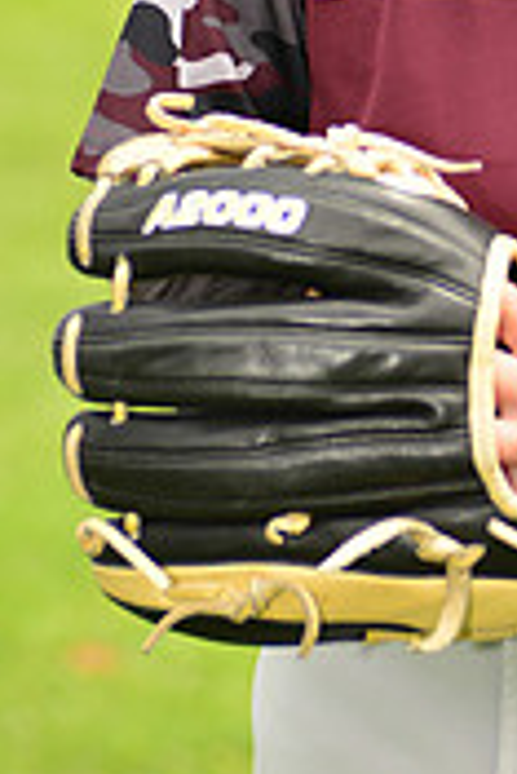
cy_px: -425
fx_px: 9631
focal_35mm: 448
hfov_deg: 3.1
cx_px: 603
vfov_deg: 4.6
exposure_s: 1/250
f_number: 5
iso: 100
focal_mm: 135
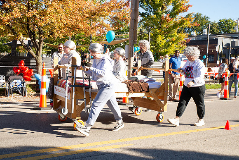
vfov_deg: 30.5
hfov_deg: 44.5
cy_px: 80
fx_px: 292
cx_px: 120
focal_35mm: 44
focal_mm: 42
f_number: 14
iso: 800
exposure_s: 1/160
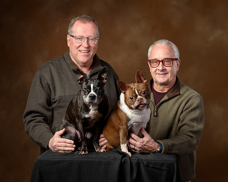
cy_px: 91
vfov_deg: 17.5
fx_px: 592
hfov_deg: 21.8
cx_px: 111
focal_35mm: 88
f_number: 10
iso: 200
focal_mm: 78
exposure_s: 1/125
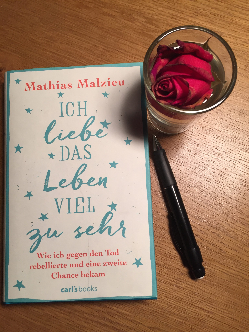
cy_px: 166
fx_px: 278
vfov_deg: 61.7
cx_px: 124
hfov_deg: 48.2
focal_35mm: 29
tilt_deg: -81.6
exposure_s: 1/33
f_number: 2.2
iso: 40
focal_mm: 4.15
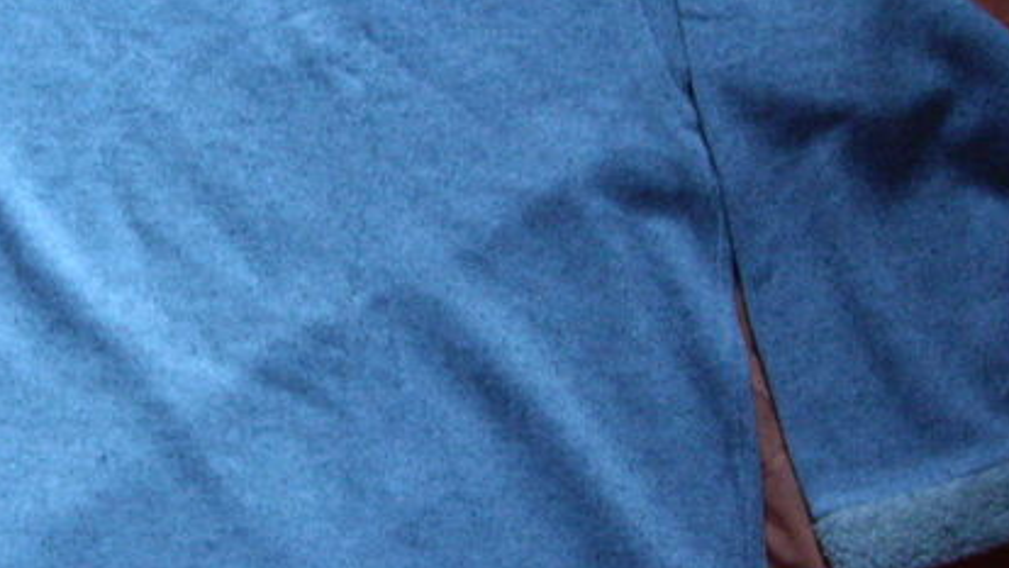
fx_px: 2676
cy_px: 300
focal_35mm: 100
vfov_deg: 12.1
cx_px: 63
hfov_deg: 20.8
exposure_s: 1/20
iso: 200
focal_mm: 6.2
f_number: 2.7
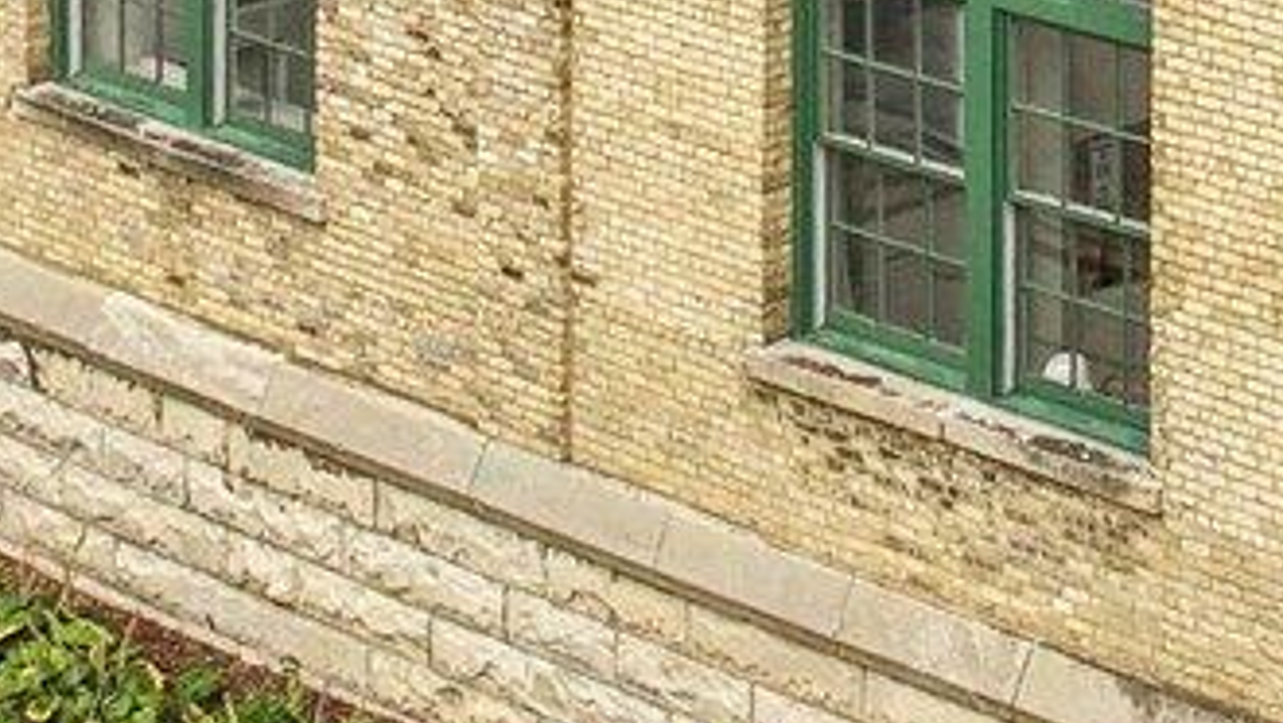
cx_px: 2465
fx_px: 5514
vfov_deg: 6.7
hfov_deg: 12.0
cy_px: -1524
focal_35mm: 162
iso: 100
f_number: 2.8
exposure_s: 1/1600
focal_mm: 12.3
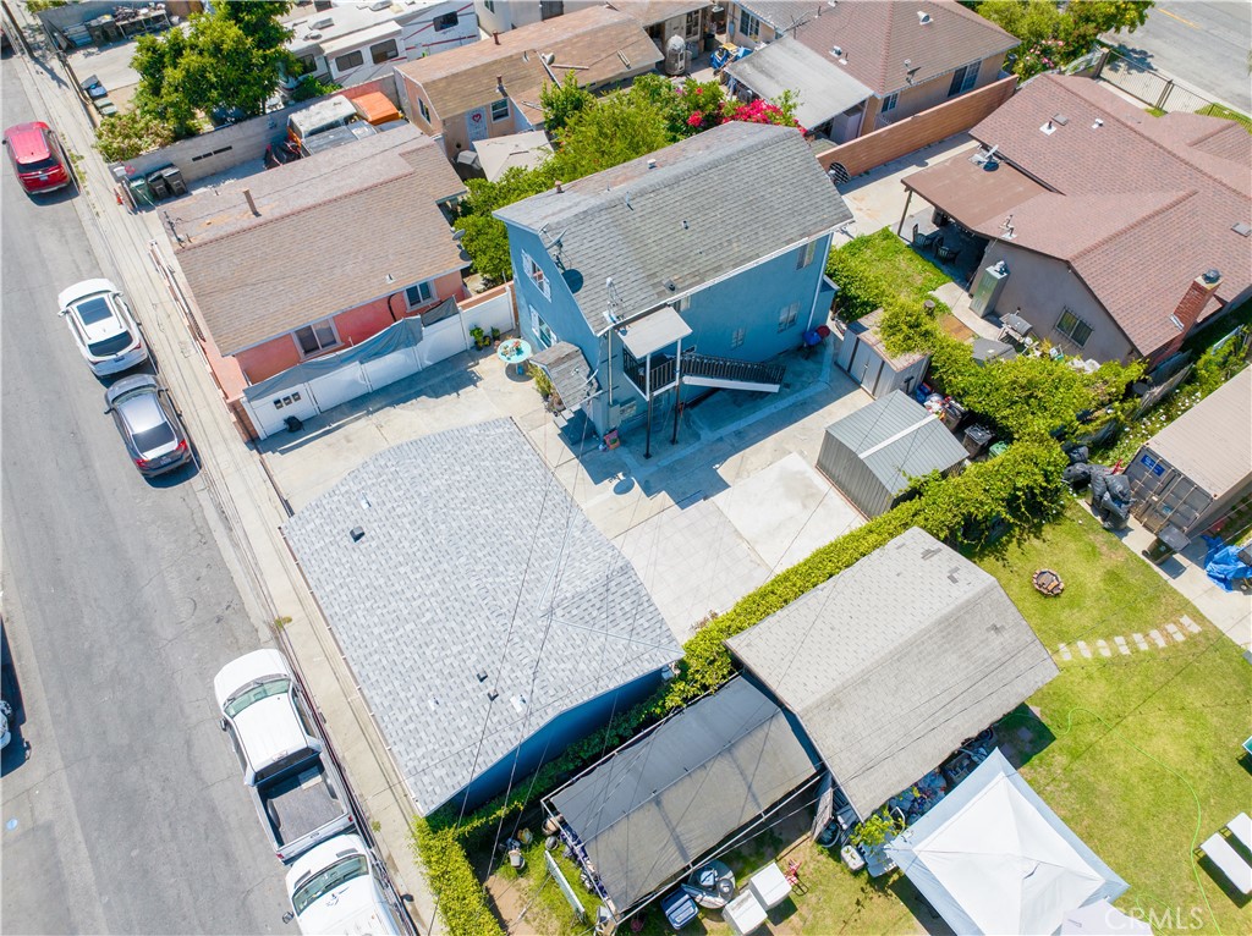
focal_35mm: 24
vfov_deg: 56.7
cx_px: 626
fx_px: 867
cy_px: 468
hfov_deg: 71.6
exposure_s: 1/2500
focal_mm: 12.29
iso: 140
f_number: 2.8
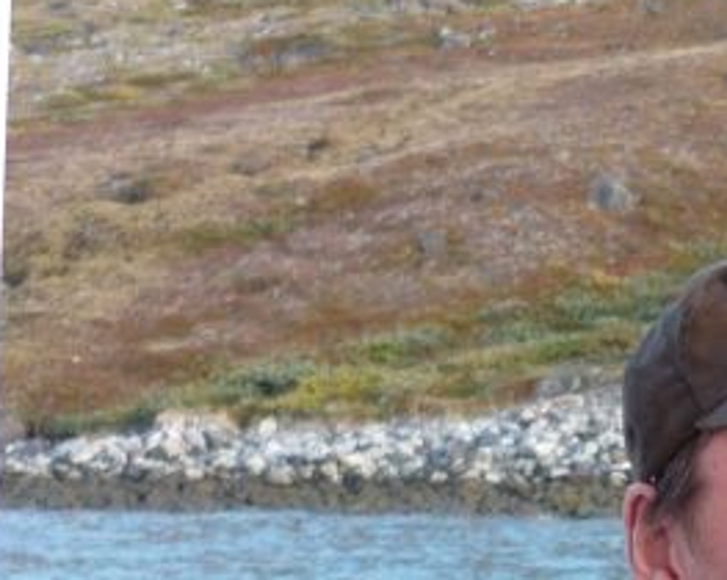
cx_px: 934
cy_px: 619
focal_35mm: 98
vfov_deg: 15.3
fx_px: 2107
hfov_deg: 18.3
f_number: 2.8
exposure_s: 1/60
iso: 100
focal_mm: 5.5
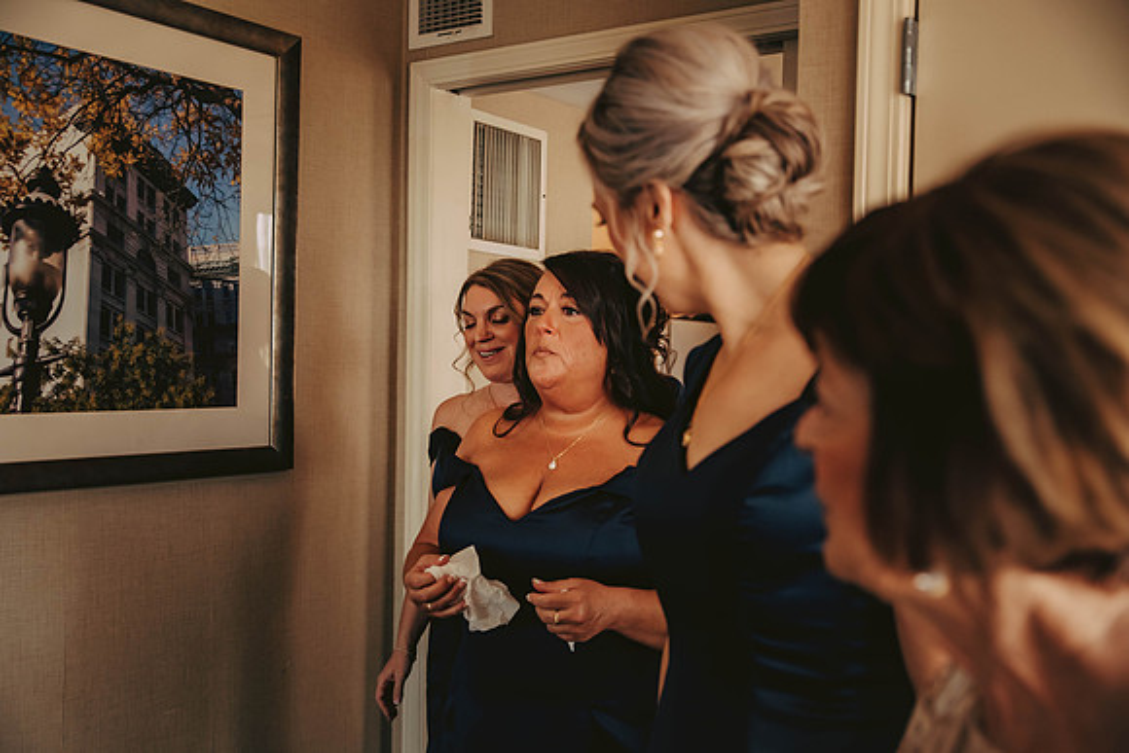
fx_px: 1255
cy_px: 376
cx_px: 564
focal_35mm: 40
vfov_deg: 33.4
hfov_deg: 48.4
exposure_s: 1/100
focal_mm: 40
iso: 800
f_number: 3.5
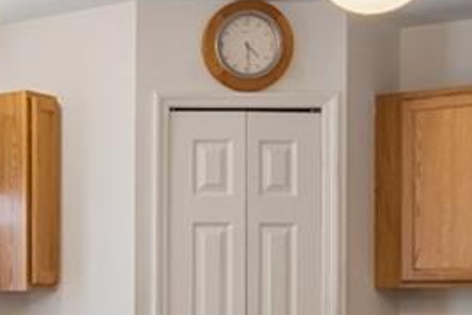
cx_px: -214
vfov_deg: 14.9
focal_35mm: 90
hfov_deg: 19.9
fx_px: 1180
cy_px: 326
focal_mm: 10
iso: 100
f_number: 7.1
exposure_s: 1/25
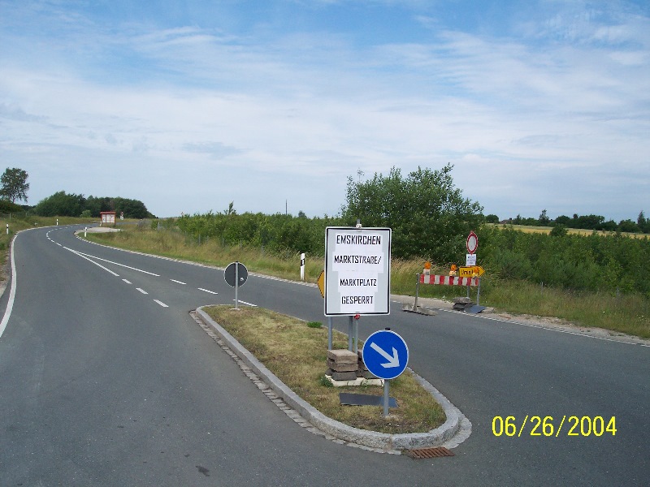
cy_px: 244
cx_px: 325
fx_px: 714
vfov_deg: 37.7
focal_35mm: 38
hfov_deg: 49.0
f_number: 4.8
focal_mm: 8
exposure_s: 1/350
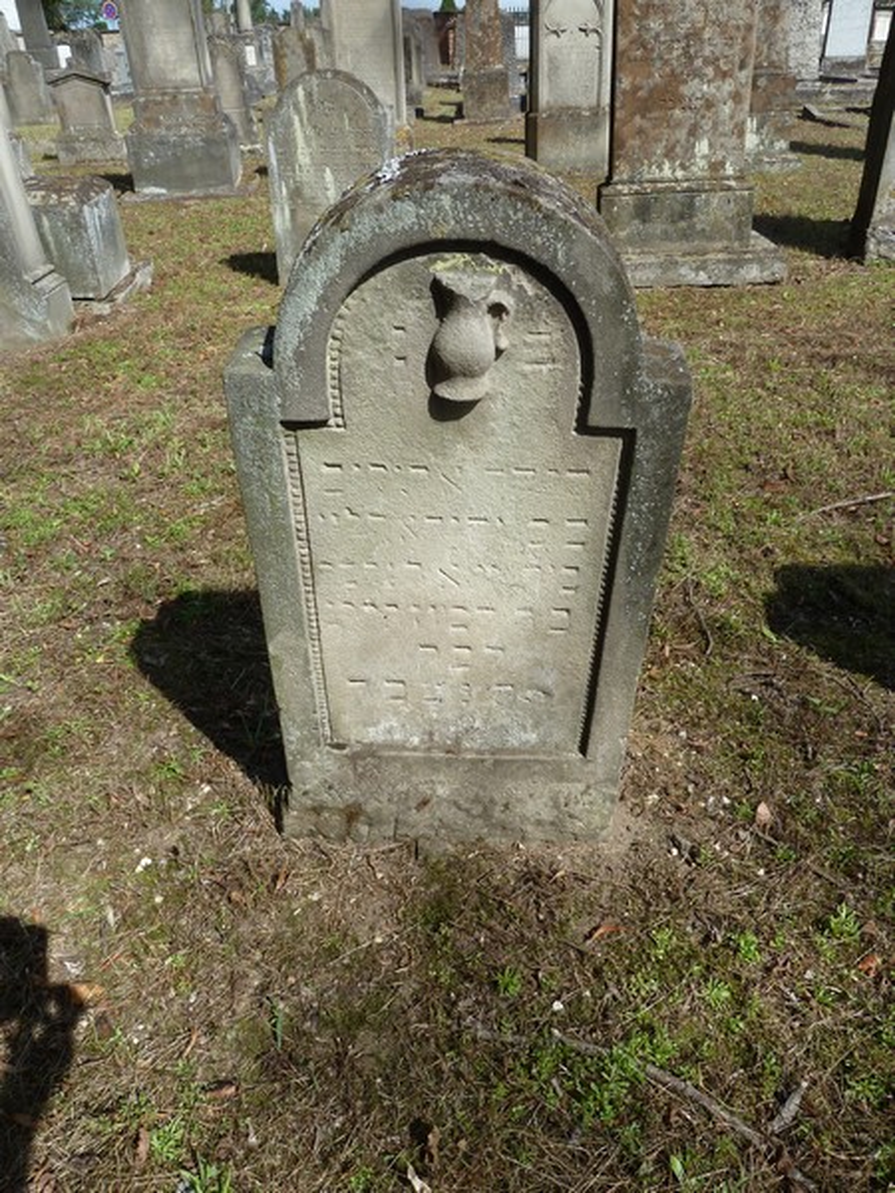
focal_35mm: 25
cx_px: 448
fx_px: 862
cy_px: 596
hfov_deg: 54.9
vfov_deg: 69.4
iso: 80
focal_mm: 4.1
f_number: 4
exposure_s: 1/500
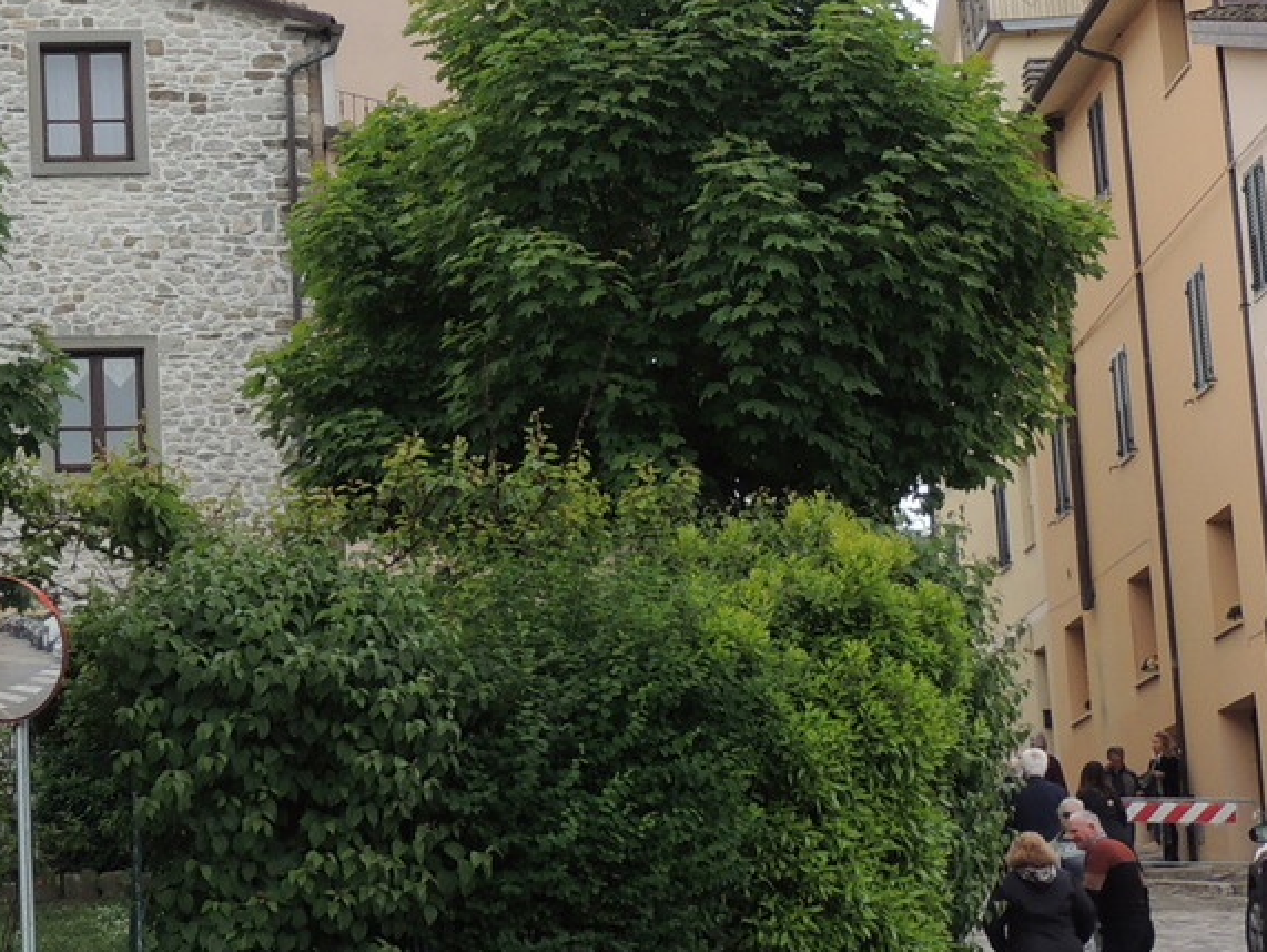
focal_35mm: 112
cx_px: 189
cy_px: 204
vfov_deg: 13.2
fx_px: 4102
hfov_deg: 17.4
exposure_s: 1/400
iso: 100
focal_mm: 7.1
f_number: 3.3
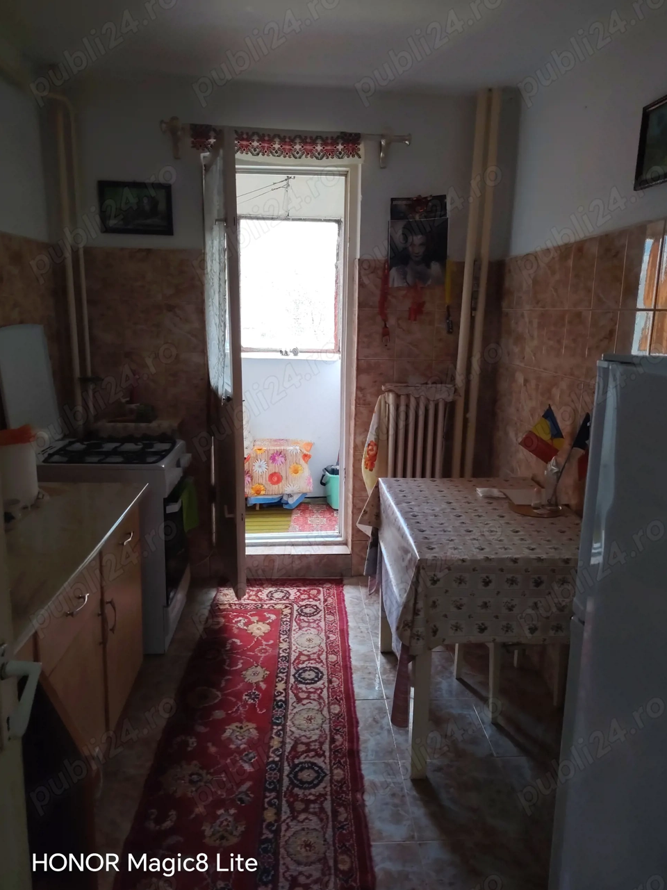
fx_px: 643
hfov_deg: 54.8
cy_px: 436
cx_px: 346
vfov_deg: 69.4
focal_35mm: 25
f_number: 1.75
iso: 638
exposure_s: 1/100
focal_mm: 5.25
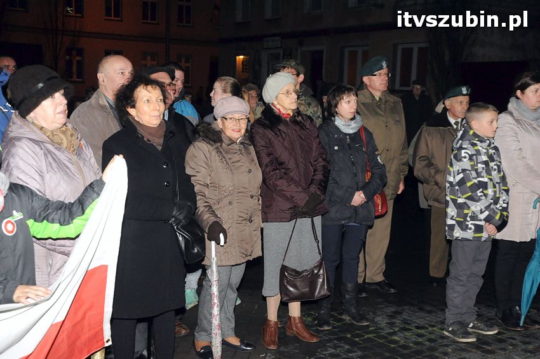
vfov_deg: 29.8
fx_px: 674
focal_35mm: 45
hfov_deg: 43.6
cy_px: 180
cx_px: 270
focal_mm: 30
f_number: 8
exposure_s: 1/60
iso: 2500
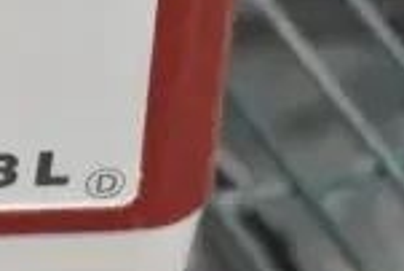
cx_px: -407
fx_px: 3123
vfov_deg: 4.9
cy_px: -1
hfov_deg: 7.1
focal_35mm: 278
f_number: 6.3
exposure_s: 1/160
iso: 6400
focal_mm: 46
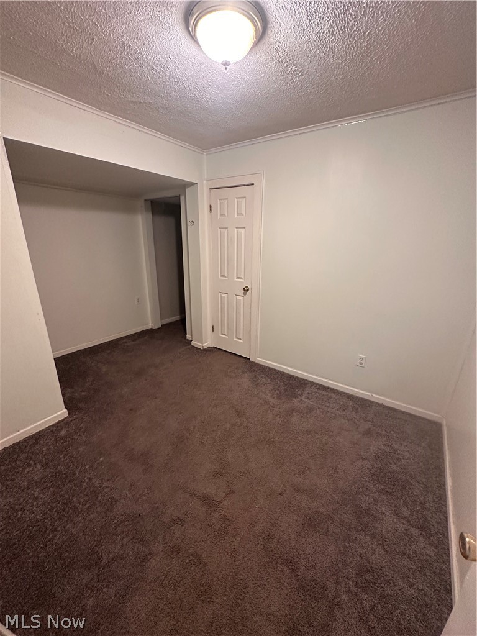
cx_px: 238
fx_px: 257
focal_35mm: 14
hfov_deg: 85.7
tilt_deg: -17.0
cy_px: 318
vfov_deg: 102.1
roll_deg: -1.0
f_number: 2.2
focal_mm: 2.22
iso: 400
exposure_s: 1/60
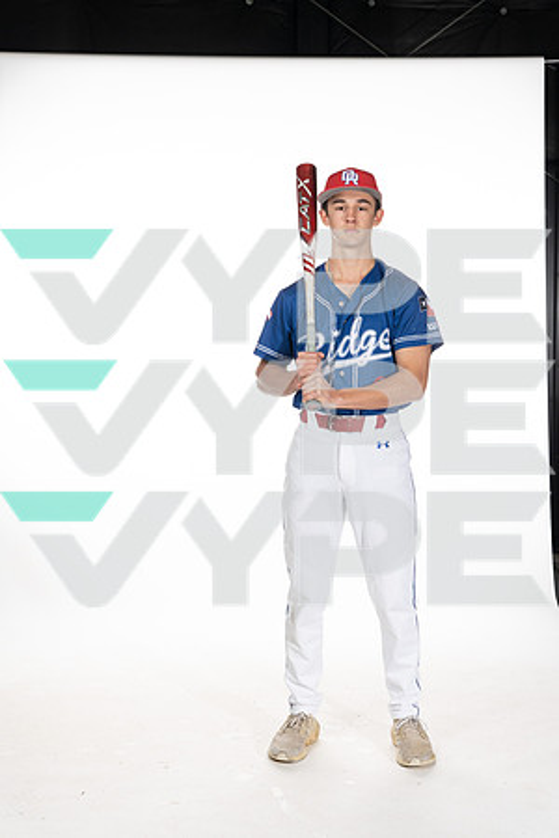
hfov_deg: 27.0
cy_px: 419
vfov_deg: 39.6
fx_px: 1164
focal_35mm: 50
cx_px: 280
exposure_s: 1/250
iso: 400
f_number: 6.3
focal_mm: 50
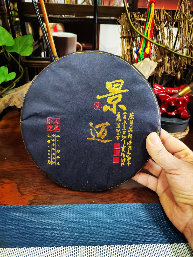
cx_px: 96
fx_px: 171
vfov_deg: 73.9
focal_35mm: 23
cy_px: 128
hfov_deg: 58.9
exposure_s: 1/50
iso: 1719
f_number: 1.9
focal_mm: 5.52
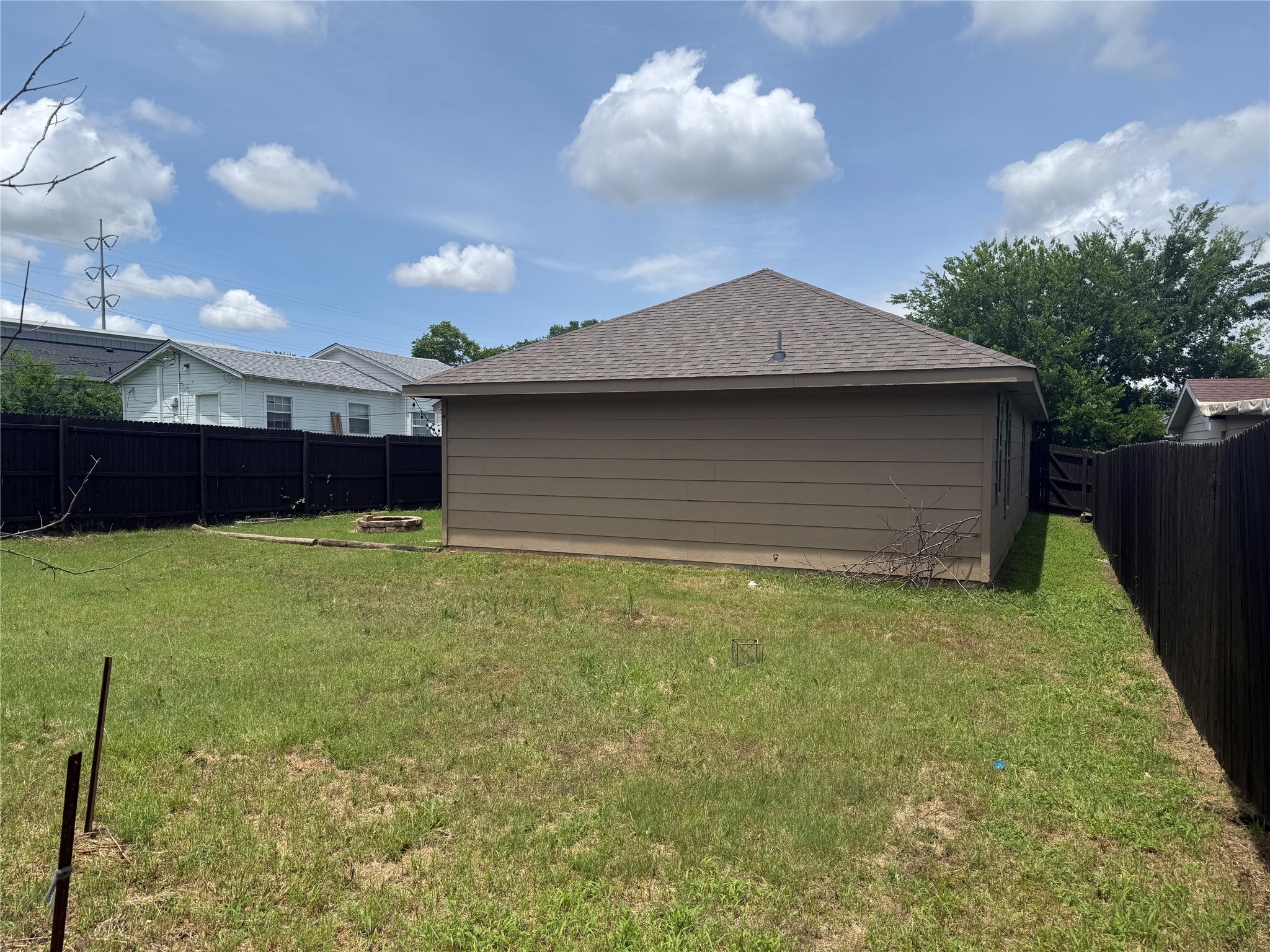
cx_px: 635
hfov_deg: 71.6
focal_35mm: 24
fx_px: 881
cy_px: 476
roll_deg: +0.3
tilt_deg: -1.0
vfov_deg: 56.8
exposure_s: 1/6173
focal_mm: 6.76
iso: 80
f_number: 1.78
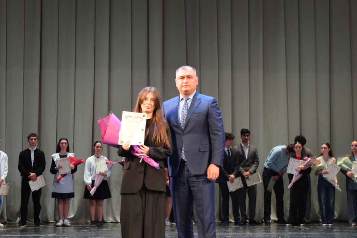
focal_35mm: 82
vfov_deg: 16.5
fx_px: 818
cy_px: 119
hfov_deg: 24.6
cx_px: 178
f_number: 5.6
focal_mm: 55
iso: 2200
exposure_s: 1/60
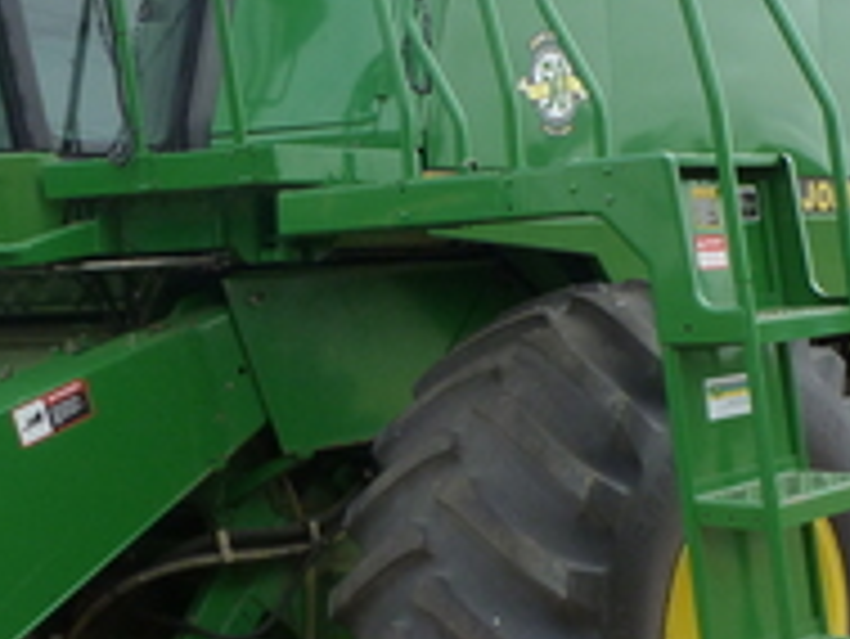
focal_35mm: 69
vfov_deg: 21.3
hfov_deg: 28.1
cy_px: 274
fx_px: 1695
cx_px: 414
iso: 160
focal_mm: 4.3
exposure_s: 1/250
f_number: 4
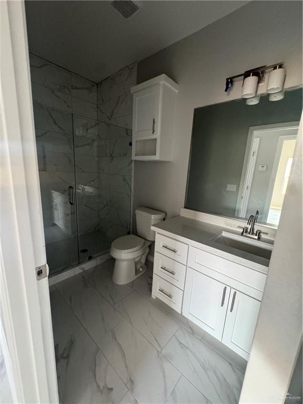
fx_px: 163
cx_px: 152
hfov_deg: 85.7
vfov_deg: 102.1
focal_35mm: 14
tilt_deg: -12.1
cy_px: 202
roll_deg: -3.6
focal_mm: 2.22
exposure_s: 1/60
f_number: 2.2
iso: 1000
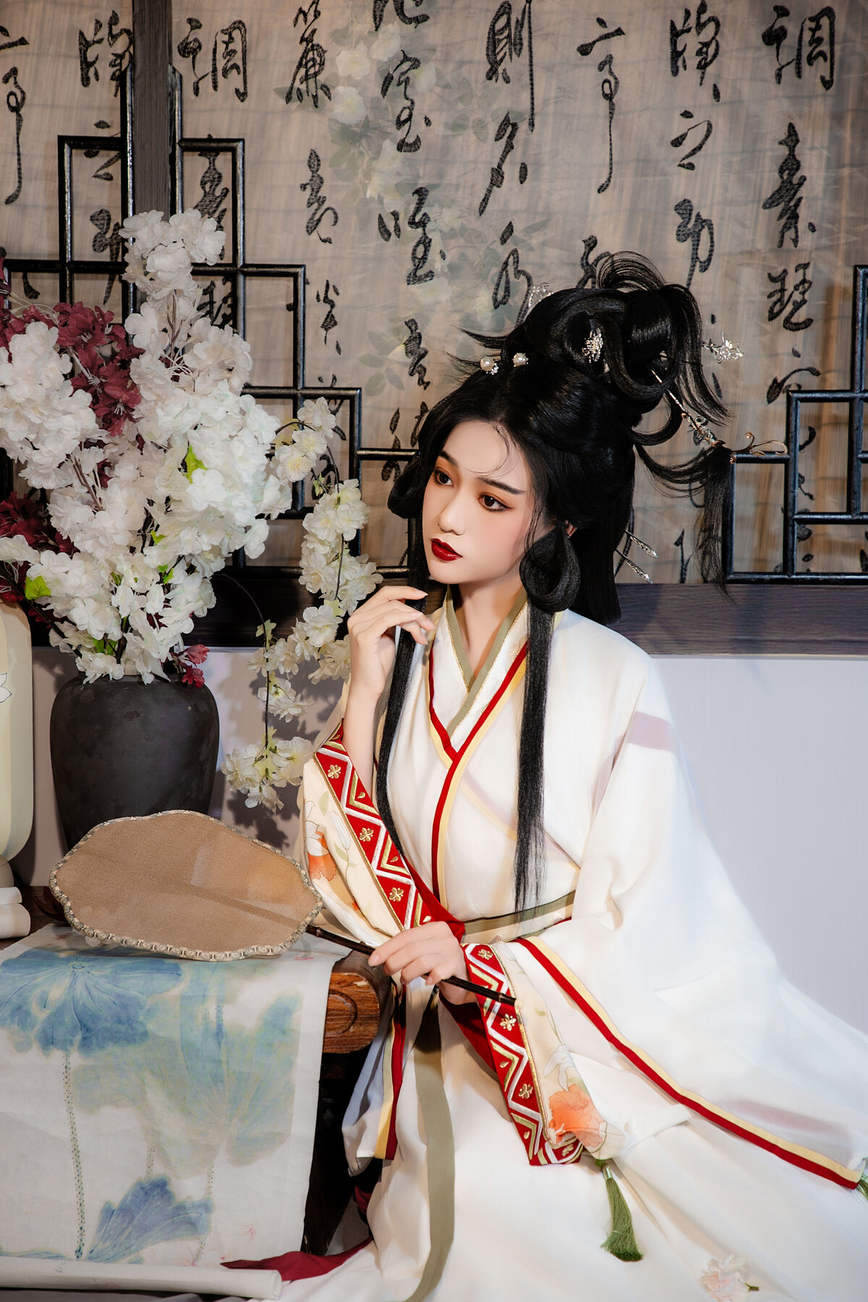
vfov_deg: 23.9
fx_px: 3074
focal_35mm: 85
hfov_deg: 16.1
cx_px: 434
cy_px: 651
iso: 200
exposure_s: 1/100
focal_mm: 85
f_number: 4
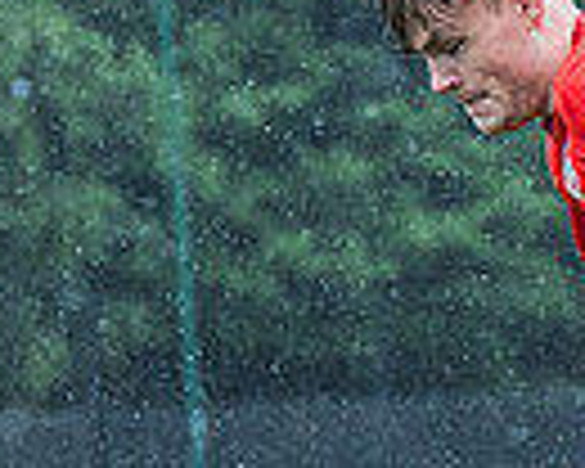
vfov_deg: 2.2
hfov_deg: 2.7
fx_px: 12397
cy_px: 585
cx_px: 810
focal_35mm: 716
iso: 1000
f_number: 4
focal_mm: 98
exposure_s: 1/1250
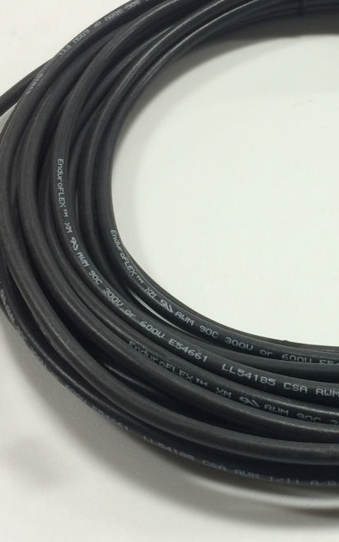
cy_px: 267
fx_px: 902
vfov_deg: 33.5
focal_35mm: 61
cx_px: 320
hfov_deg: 20.7
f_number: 2.2
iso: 40
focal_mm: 4.12
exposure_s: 1/30
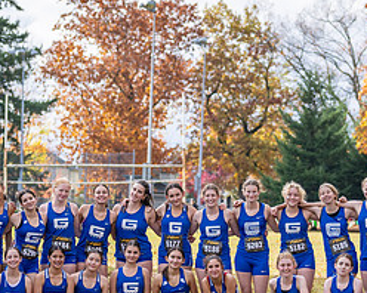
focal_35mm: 206
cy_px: 285
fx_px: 2236
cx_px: 230
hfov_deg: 9.4
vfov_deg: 7.5
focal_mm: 70
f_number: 2.8
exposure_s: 1/1000
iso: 110
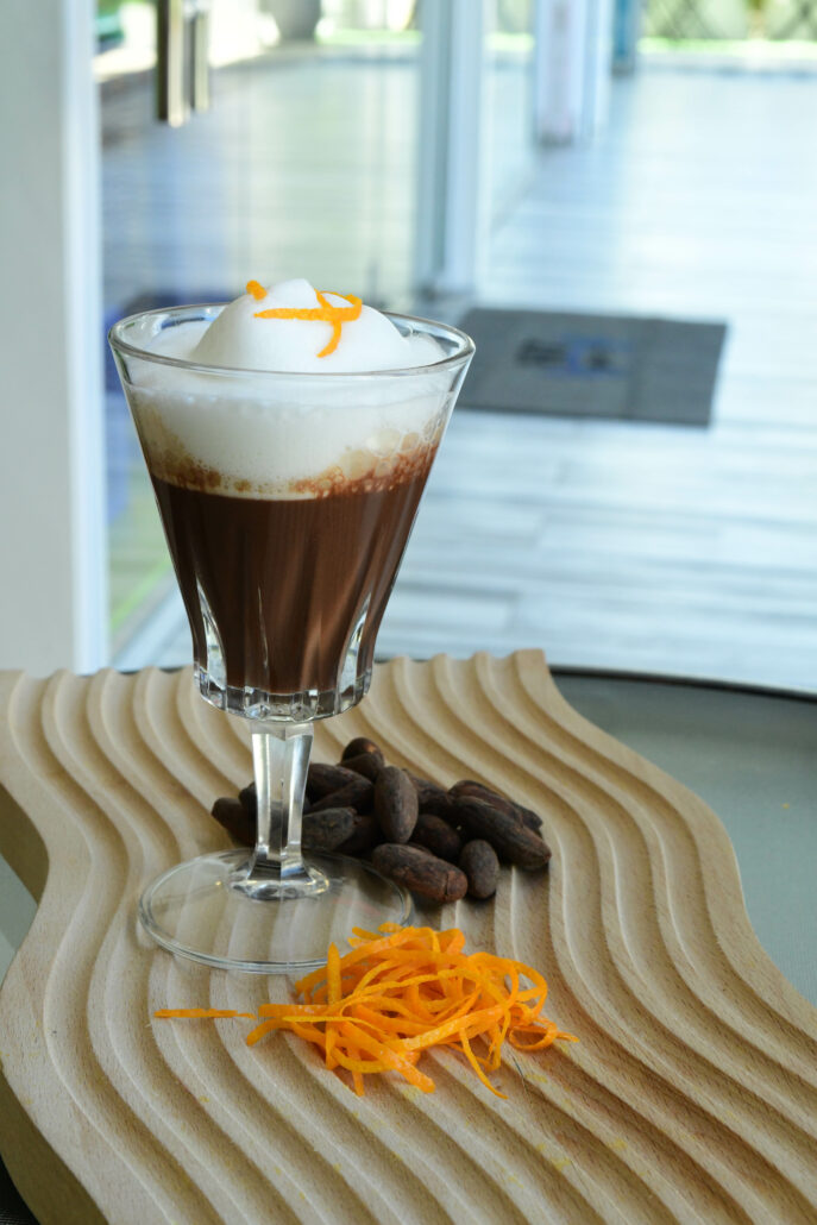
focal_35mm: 60
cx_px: 408
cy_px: 612
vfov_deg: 33.4
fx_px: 2042
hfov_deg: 22.6
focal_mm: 60
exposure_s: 1/60
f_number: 22
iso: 3200
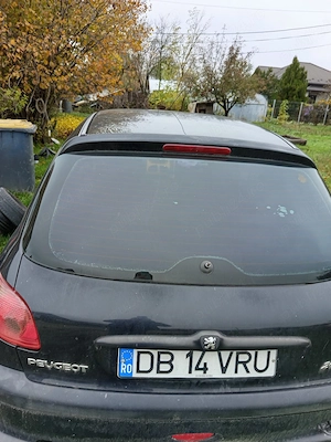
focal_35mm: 24
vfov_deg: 71.6
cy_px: 221
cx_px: 166
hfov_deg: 56.8
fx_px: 306
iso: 94
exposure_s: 1/101
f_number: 1.7
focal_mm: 5.24
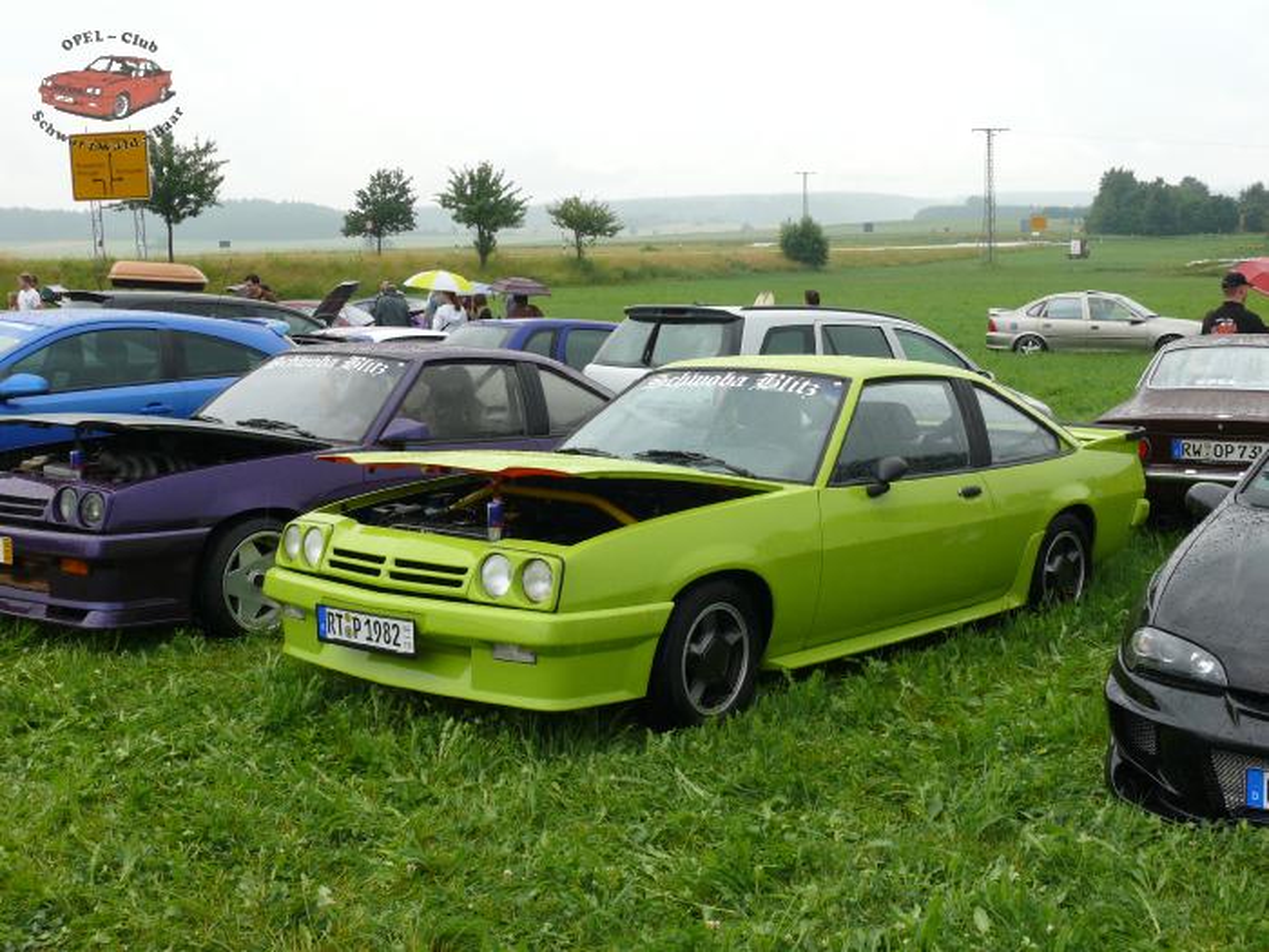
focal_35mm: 45
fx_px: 1650
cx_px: 634
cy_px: 476
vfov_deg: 32.2
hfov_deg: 42.1
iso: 100
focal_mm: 9.6
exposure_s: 1/200
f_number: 5
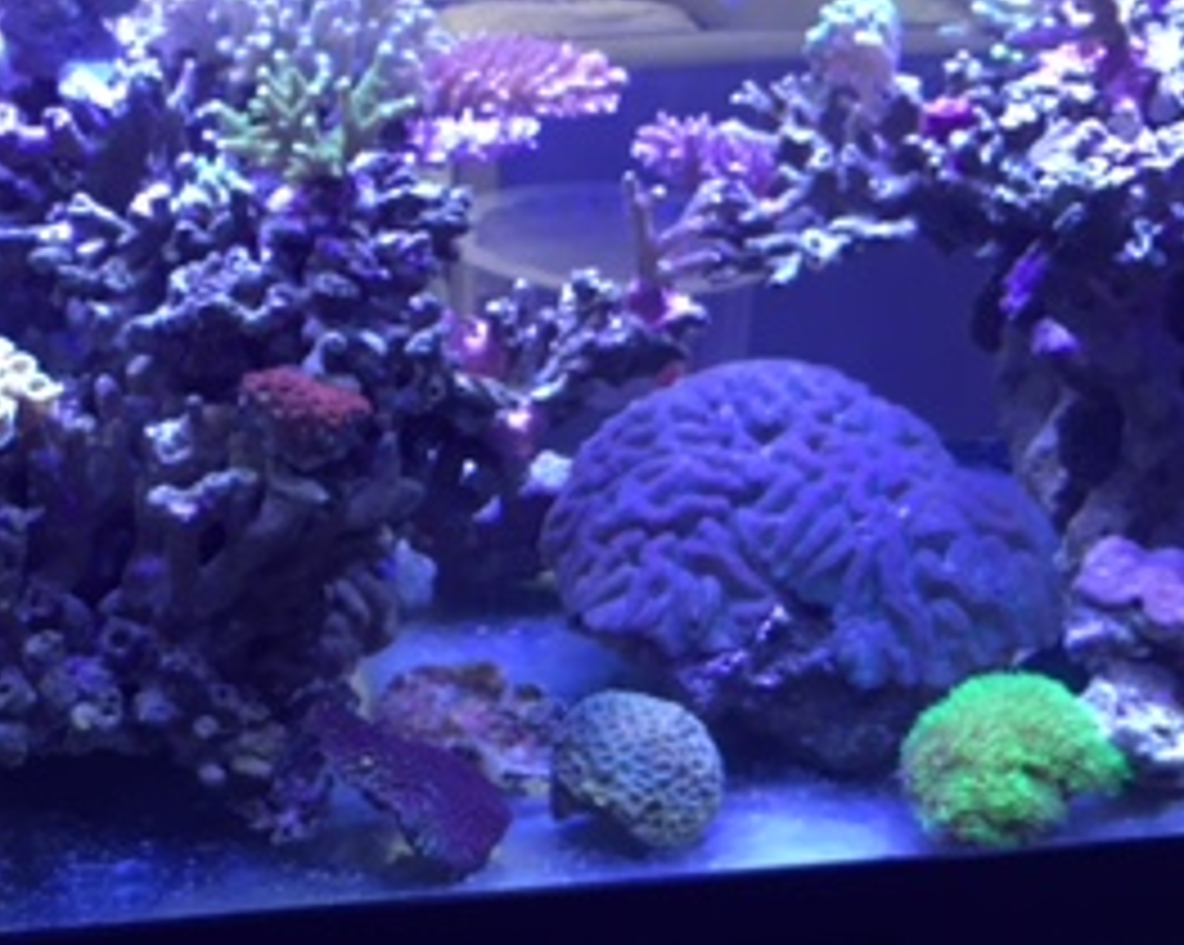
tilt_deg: -24.7
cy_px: 468
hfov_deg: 27.1
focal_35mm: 69
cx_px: 261
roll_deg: -0.2
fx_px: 2416
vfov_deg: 22.1
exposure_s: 1/33
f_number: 2.2
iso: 80
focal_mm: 4.15
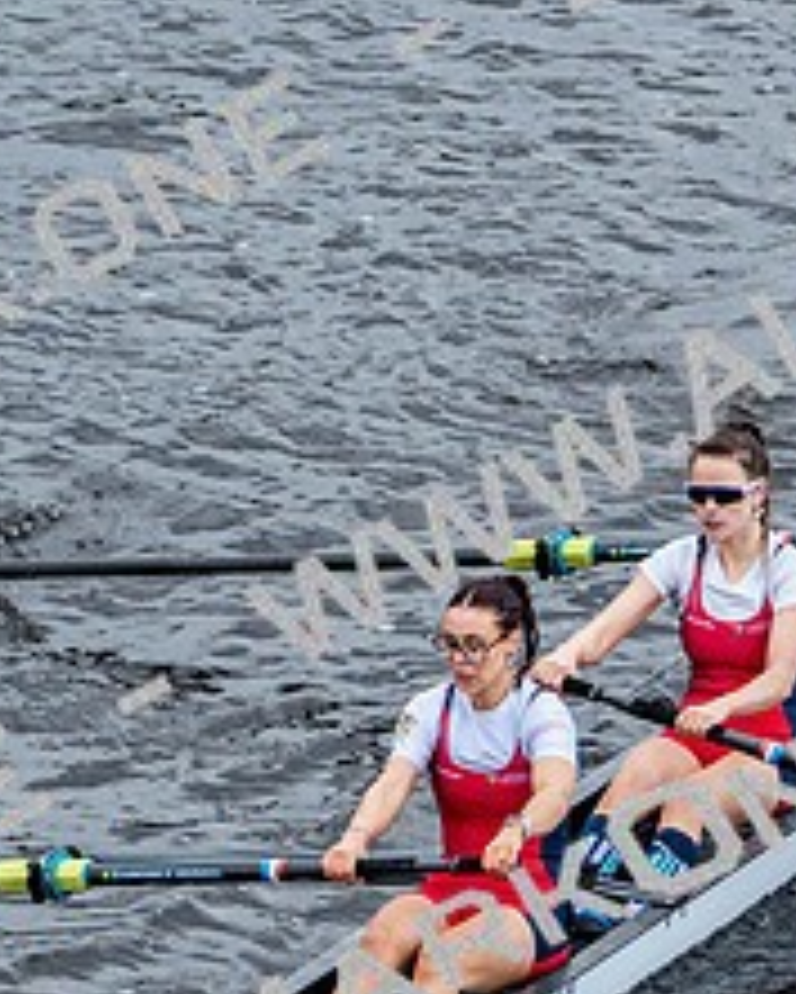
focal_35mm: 655
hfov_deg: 2.4
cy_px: 672
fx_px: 19275
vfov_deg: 3.0
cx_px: 800
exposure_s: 1/1250
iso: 1600
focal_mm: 266
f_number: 5.6
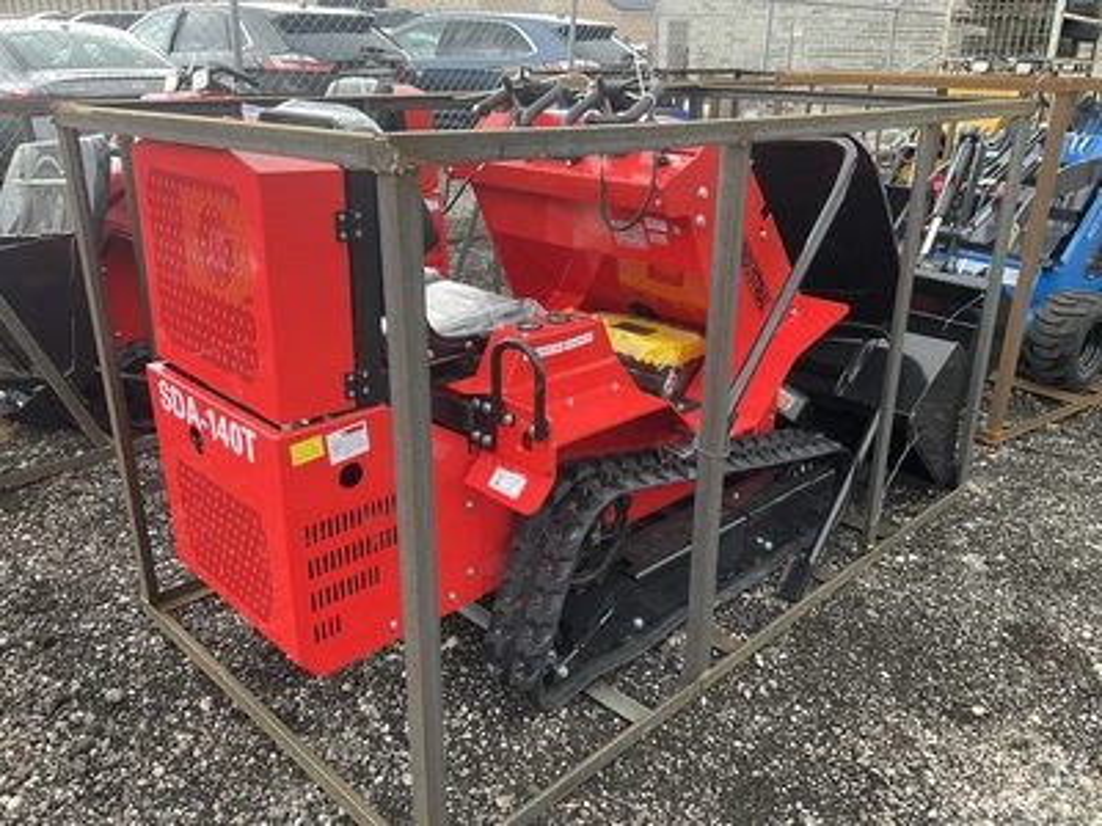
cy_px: 413
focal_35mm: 29
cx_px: 551
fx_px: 923
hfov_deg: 61.7
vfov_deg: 48.2
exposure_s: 1/122
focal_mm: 3
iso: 20
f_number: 1.8
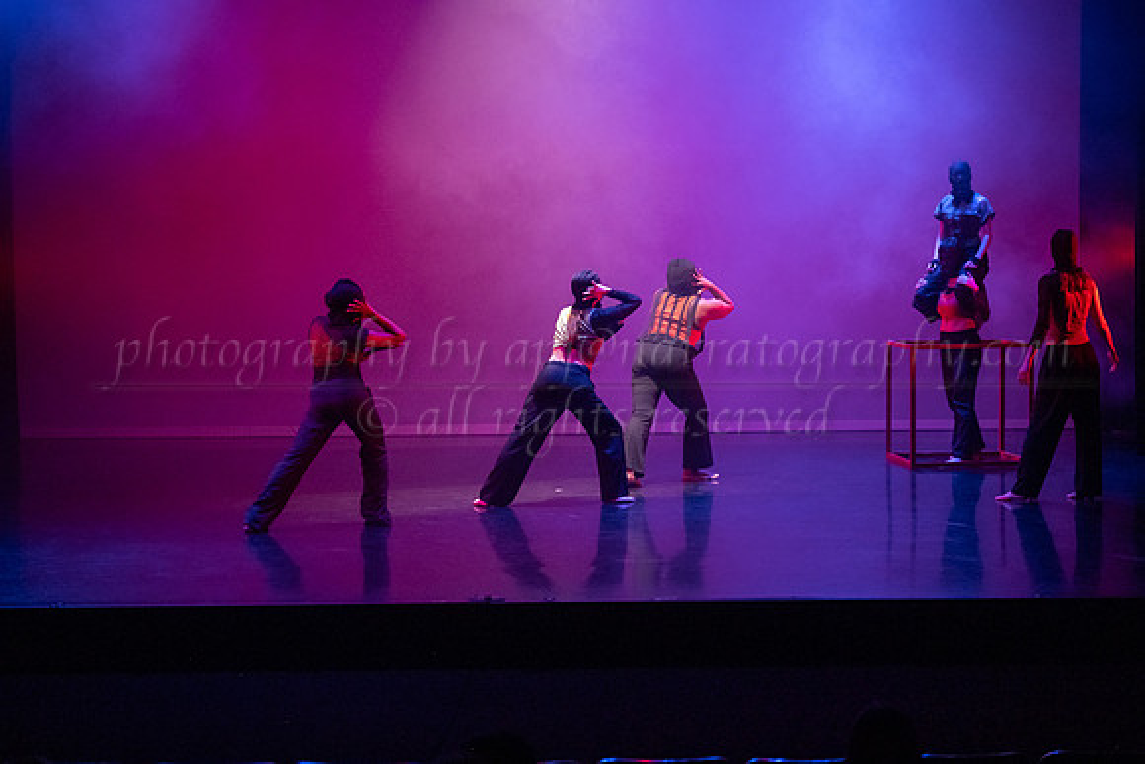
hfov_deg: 28.1
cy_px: 382
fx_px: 2290
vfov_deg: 18.9
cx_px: 572
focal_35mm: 72
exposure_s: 1/250
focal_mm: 72
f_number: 2.8
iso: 4000
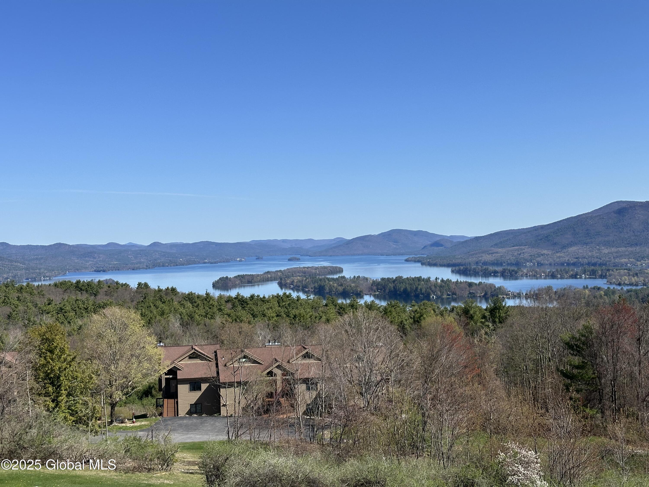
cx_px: 324
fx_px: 900
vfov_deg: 30.3
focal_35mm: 48
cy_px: 244
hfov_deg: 39.7
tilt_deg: -0.8
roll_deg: +1.1
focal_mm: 6.86
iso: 64
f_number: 1.78
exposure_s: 1/4785
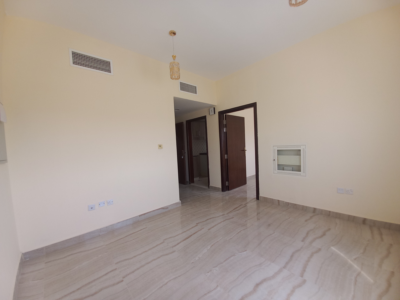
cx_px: 200
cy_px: 150
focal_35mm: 13
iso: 100
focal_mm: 1.42
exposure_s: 1/100
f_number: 2.2
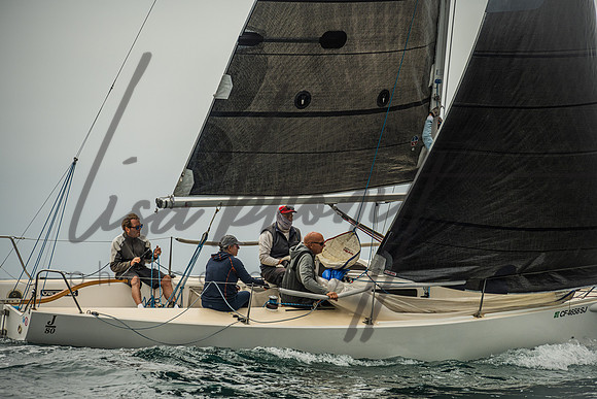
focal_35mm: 200
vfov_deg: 6.9
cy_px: 200
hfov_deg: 10.3
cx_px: 298
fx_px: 3317
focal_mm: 200
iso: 400
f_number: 6.3
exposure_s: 1/1600
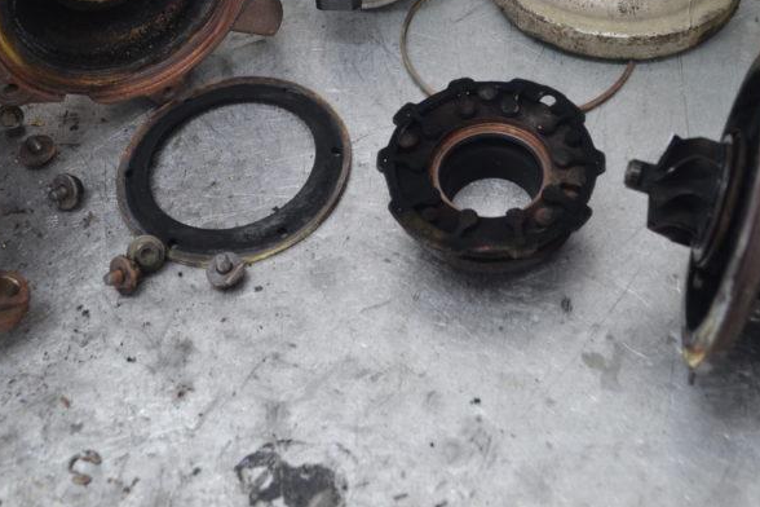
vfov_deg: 27.8
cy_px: 70
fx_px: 992
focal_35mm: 47
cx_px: 399
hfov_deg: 41.9
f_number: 4
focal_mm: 18
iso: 400
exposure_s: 1/60
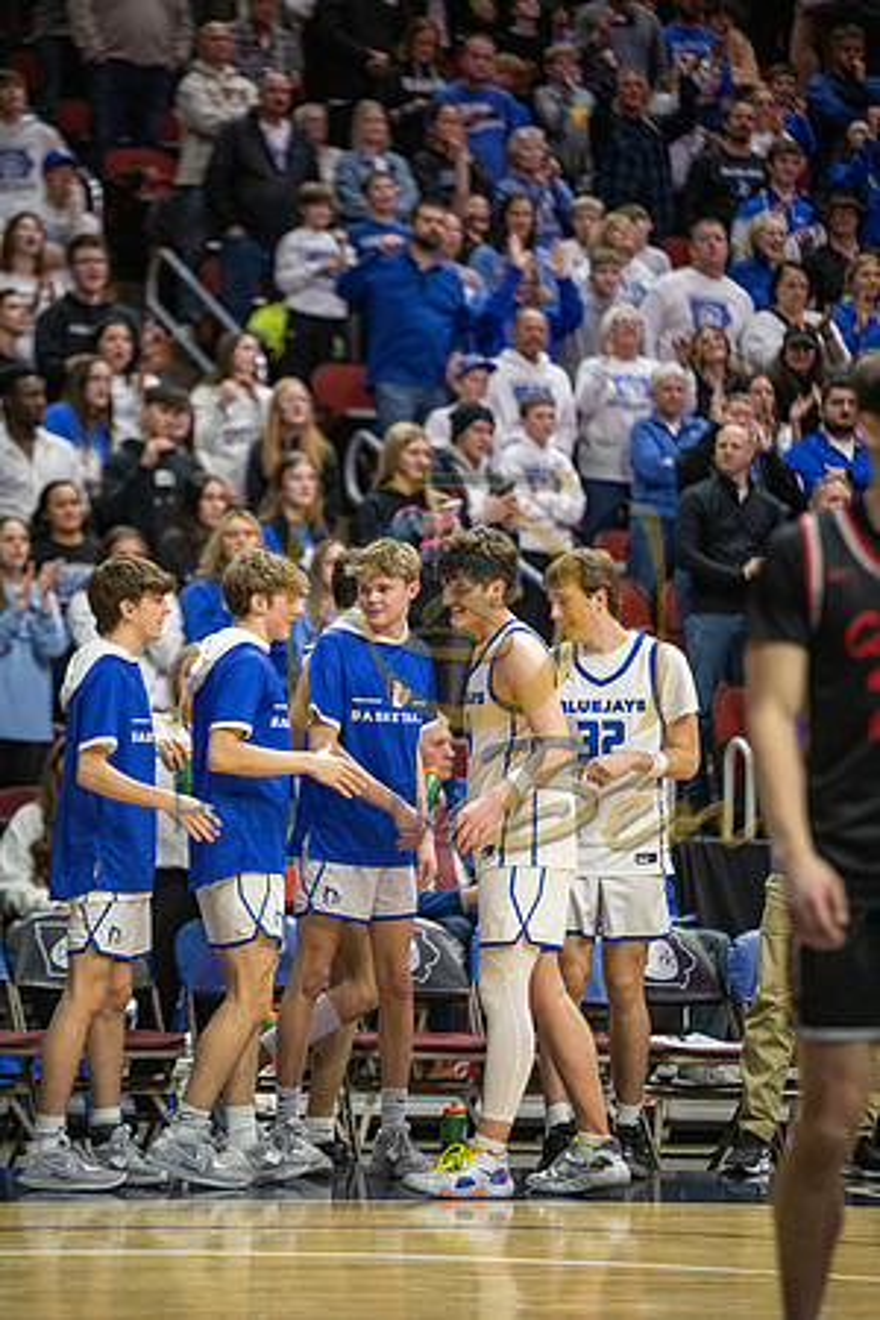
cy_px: 660
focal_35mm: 165
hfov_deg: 8.3
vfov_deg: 12.5
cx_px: 440
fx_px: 6050
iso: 2500
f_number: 2.8
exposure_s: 1/1000
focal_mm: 165
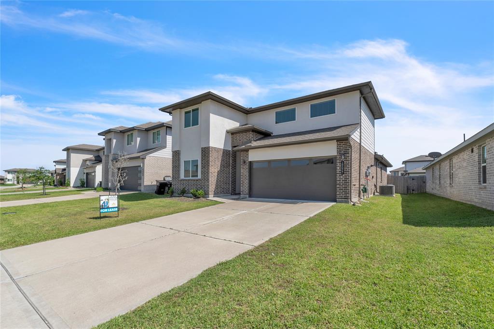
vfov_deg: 77.3
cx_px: 247
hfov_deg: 100.4
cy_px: 164
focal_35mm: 15
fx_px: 206
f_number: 8
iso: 100
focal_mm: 10
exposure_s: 1/400
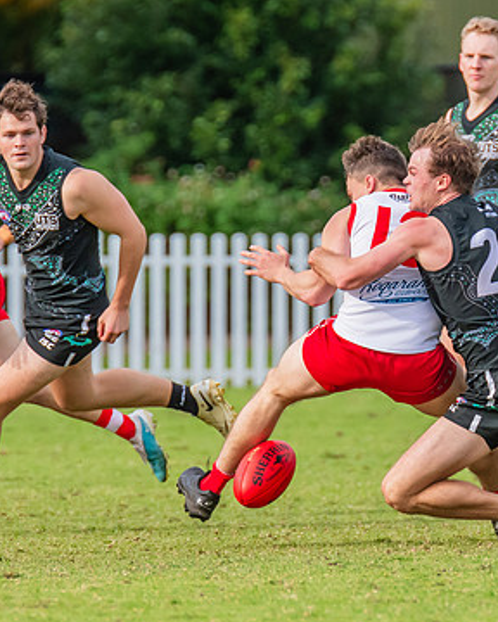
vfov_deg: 1.7
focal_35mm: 1130
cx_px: 440
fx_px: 20819
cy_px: 275
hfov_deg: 1.4
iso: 800
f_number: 5.6
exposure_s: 1/1600
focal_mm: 420
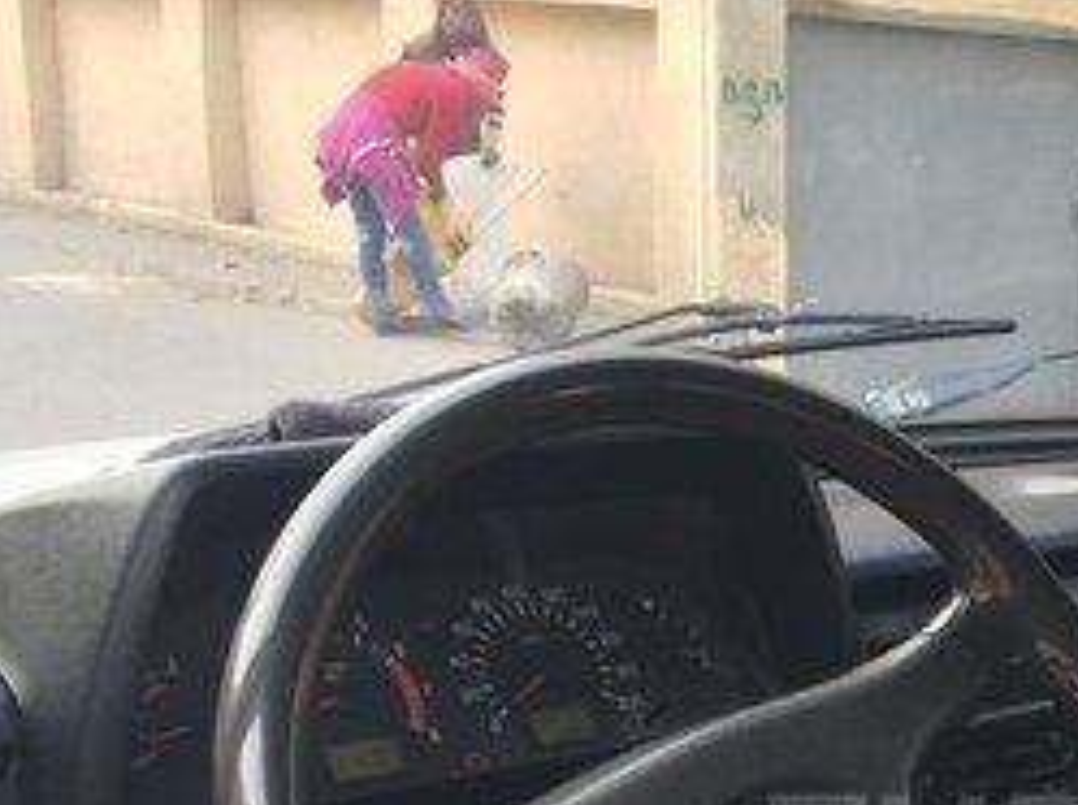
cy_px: 859
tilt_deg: -17.9
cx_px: 1212
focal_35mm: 77
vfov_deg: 18.4
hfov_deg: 23.6
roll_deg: -3.0
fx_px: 2394
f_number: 2.2
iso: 32
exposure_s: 1/50
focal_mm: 4.15
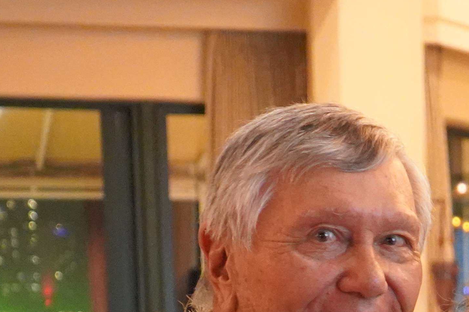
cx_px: 562
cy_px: 553
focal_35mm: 129
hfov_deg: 15.3
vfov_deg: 10.1
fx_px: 1680
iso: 12800
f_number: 3.5
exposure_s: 1/80
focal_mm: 31
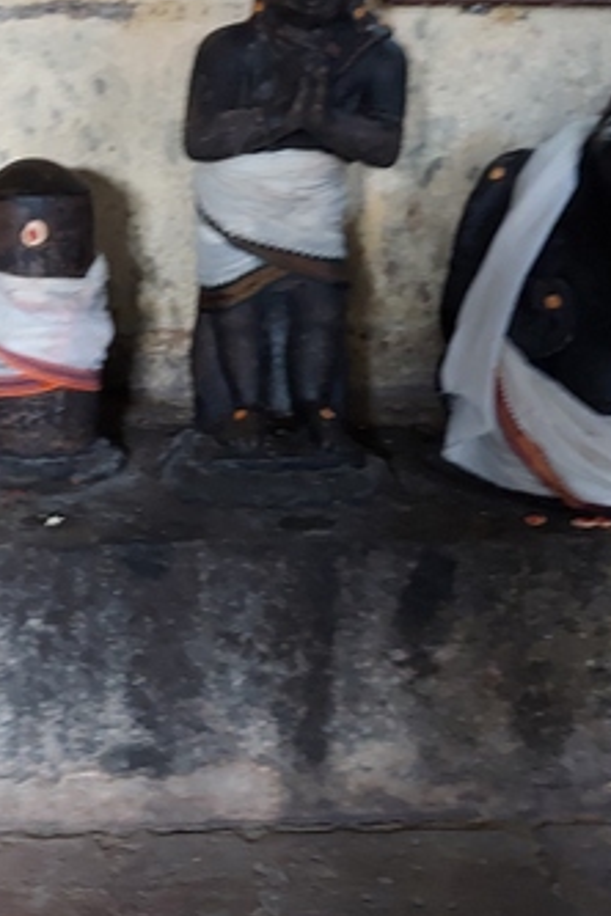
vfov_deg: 33.2
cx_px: 113
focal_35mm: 60
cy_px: 319
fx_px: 1527
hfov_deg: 22.3
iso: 400
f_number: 1.8
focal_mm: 5.23
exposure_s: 1/25
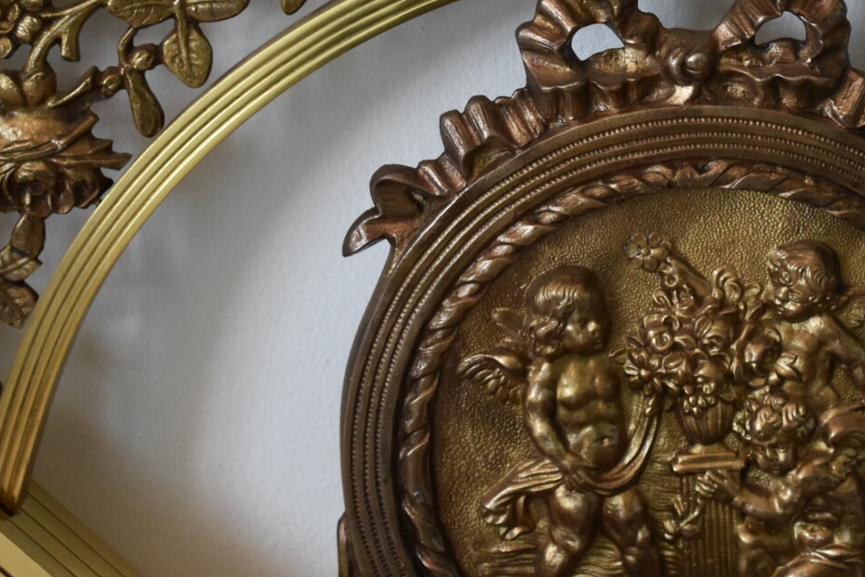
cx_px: 666
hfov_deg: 17.0
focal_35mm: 120
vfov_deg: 11.2
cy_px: -106
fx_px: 2883
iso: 800
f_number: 4.5
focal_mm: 30
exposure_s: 1/80
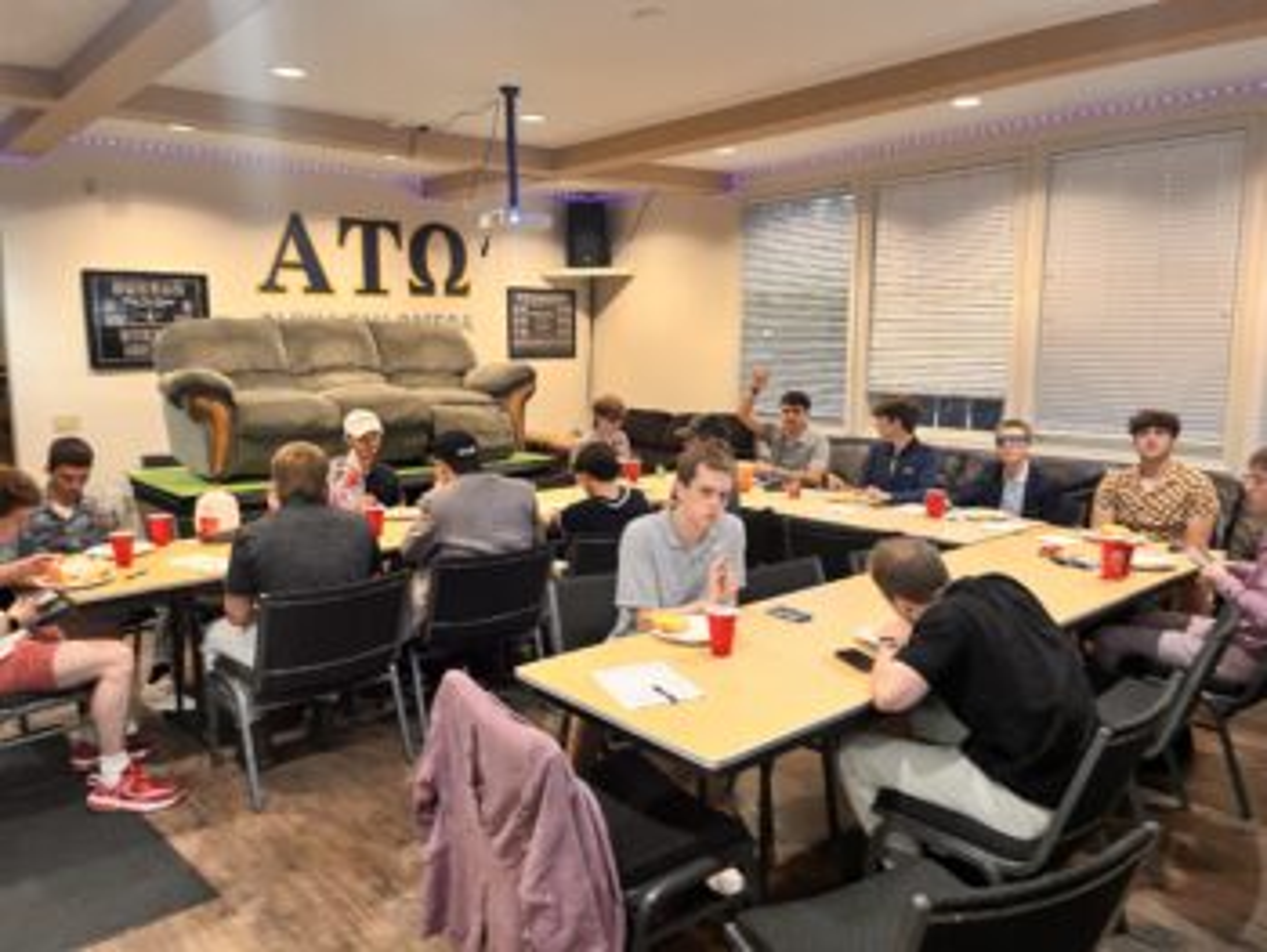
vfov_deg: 53.1
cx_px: 634
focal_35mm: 26
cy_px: 476
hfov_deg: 67.3
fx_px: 952
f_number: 1.6
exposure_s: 1/60
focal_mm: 5.1
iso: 320
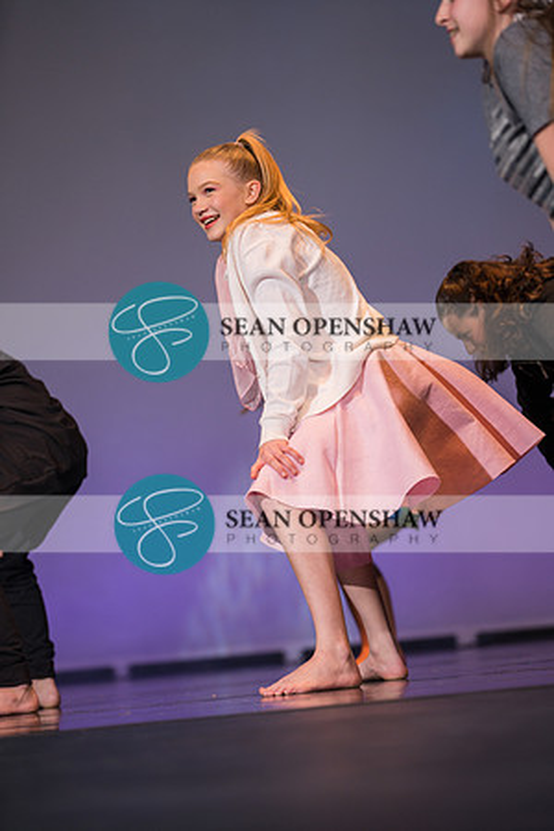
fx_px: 2262
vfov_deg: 20.8
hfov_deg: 14.0
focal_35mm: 98
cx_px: 277
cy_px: 416
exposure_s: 1/500
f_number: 2.8
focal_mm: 98
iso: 400
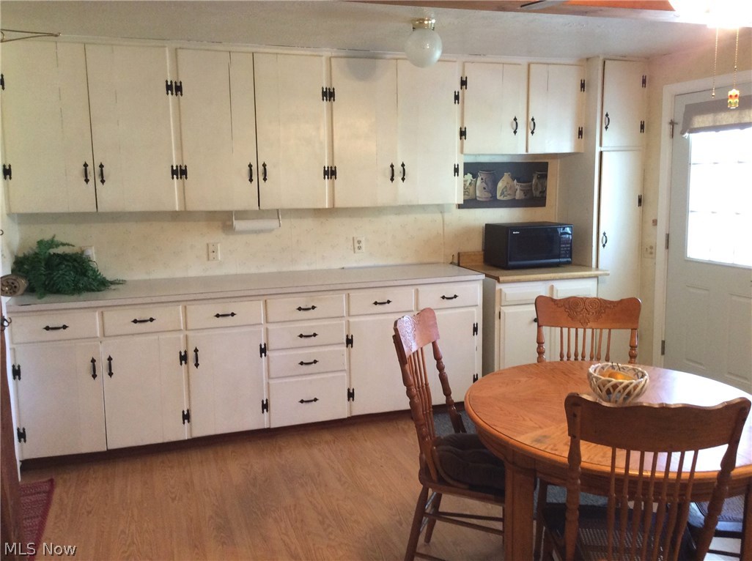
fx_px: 694
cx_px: 376
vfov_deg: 44.0
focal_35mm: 32
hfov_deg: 56.9
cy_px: 280
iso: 100
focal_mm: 3.3
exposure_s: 1/24
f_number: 2.4
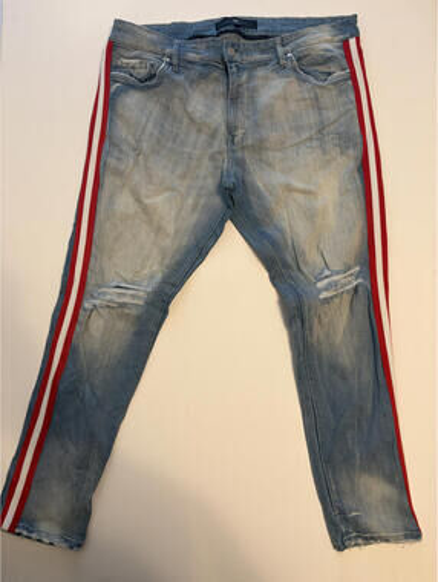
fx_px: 438
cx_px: 219
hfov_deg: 53.2
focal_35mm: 26
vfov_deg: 67.2
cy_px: 291
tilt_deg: -65.6
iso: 125
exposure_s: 1/60
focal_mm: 5.96
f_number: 1.6
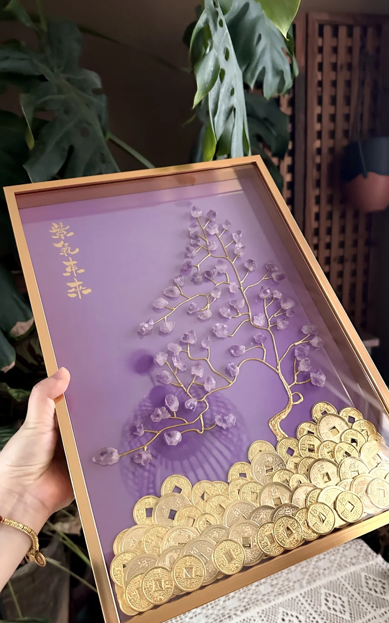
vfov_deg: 68.4
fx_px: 458
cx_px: 195
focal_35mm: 27
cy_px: 327
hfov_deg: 46.0
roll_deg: +2.6
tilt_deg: -15.8
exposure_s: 1/33
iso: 1000
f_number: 1.78
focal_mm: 6.86
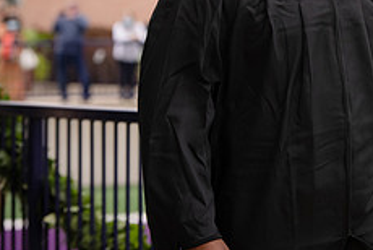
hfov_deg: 6.8
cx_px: 433
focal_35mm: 302
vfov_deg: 4.6
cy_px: -28
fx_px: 3133
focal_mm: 120
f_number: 5
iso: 400
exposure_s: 1/640
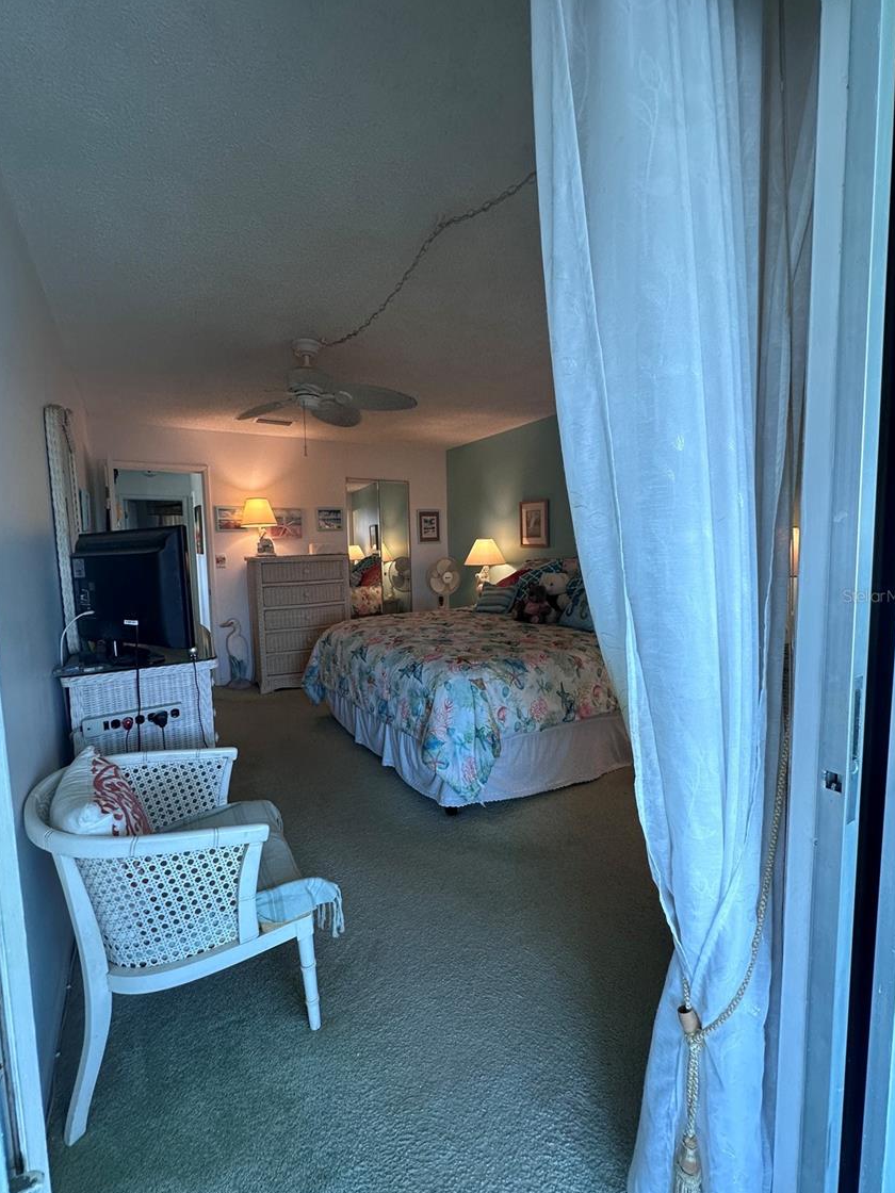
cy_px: 595
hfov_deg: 81.7
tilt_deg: -5.0
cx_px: 439
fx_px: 517
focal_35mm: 15
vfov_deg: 98.2
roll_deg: +1.5
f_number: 2.2
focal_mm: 2.22
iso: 160
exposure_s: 1/120
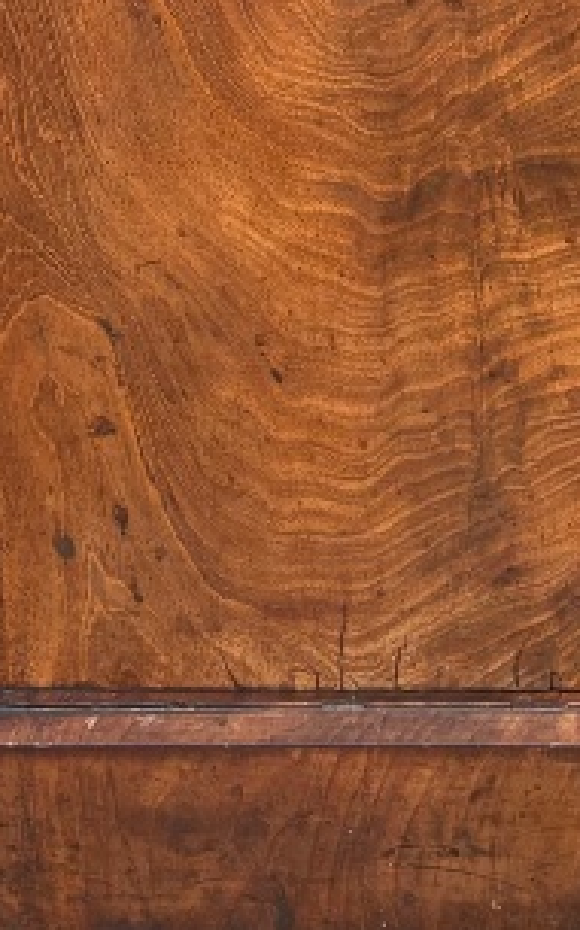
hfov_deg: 11.4
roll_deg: -1.2
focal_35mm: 108
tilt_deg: -4.2
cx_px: 975
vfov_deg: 17.1
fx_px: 2734
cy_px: -541
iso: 50
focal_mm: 5.96
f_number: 1.6
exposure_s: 1/708
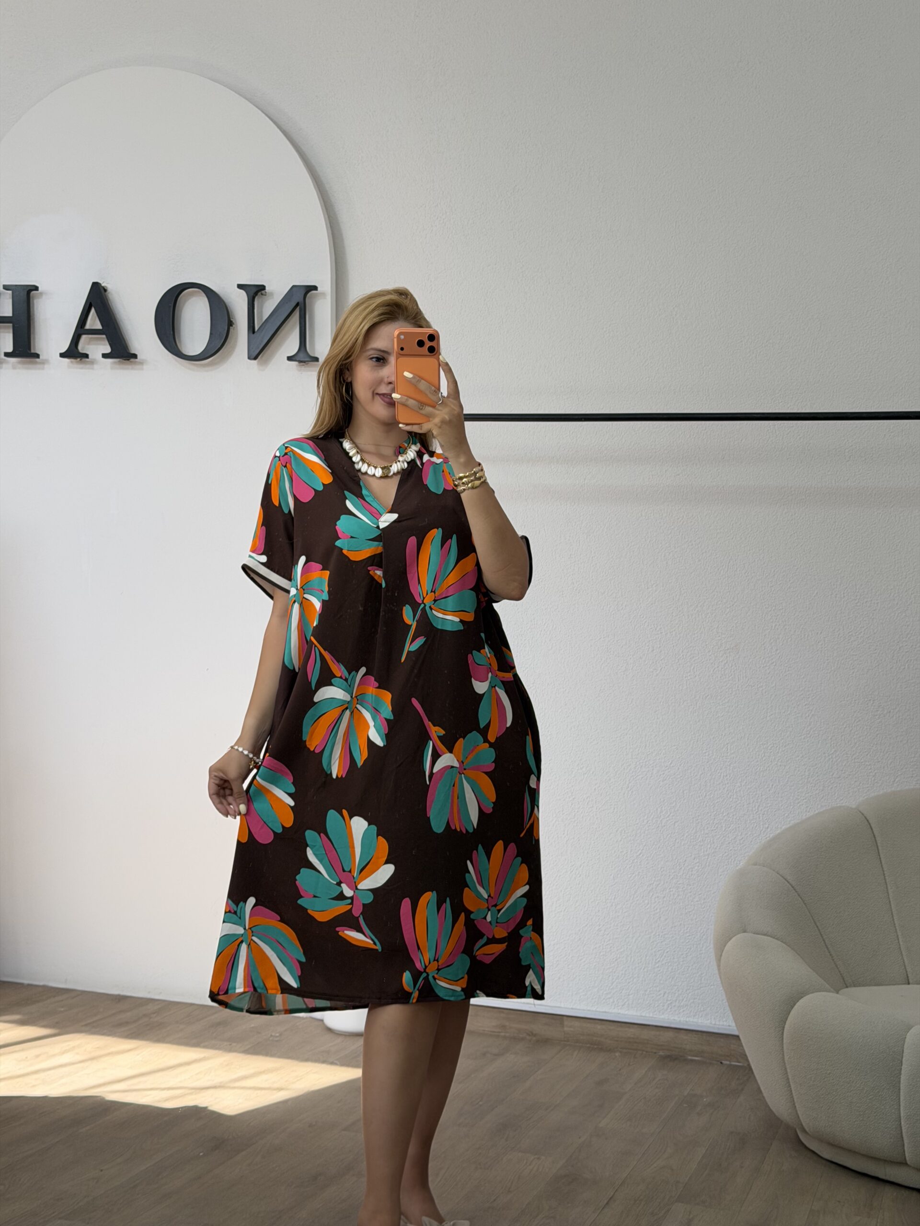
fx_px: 1701
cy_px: 613
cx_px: 460
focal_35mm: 48
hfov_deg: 30.3
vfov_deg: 39.7
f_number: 1.78
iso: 50
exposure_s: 1/123
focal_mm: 6.76
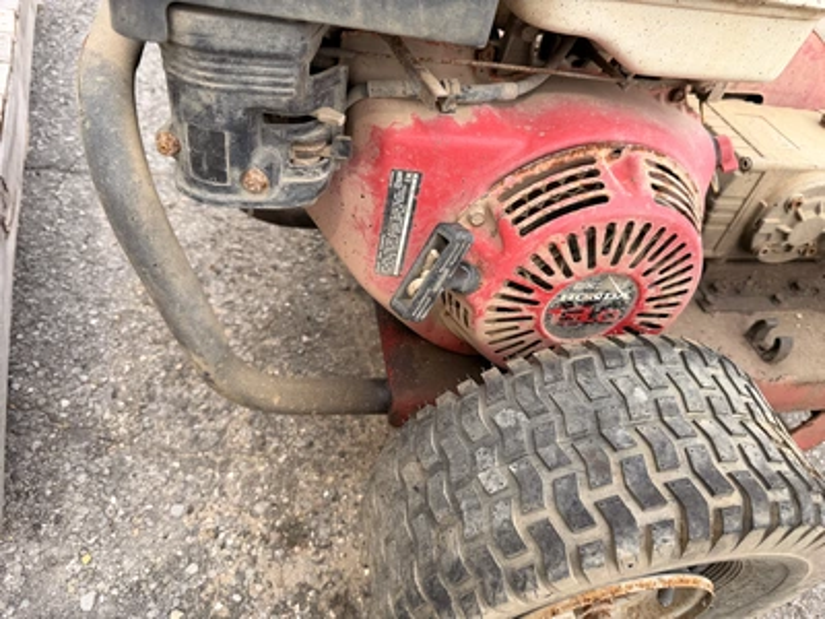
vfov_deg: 56.8
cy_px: 310
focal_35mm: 24
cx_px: 412
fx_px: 572
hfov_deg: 71.6
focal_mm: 6.76
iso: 80
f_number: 1.78
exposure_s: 1/967
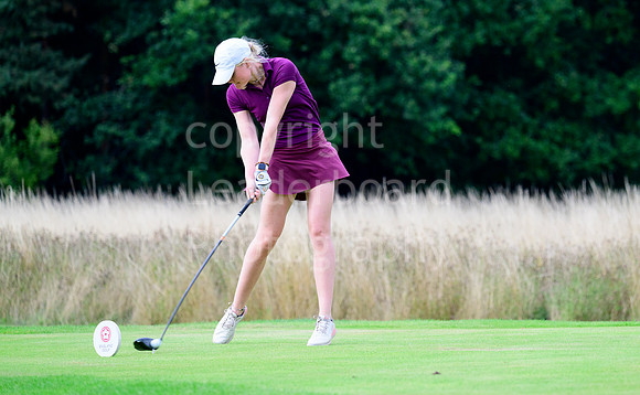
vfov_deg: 4.7
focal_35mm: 279
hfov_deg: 7.5
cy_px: 131
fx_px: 4852
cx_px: 397
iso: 2000
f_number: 5.6
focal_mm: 220
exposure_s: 1/2000
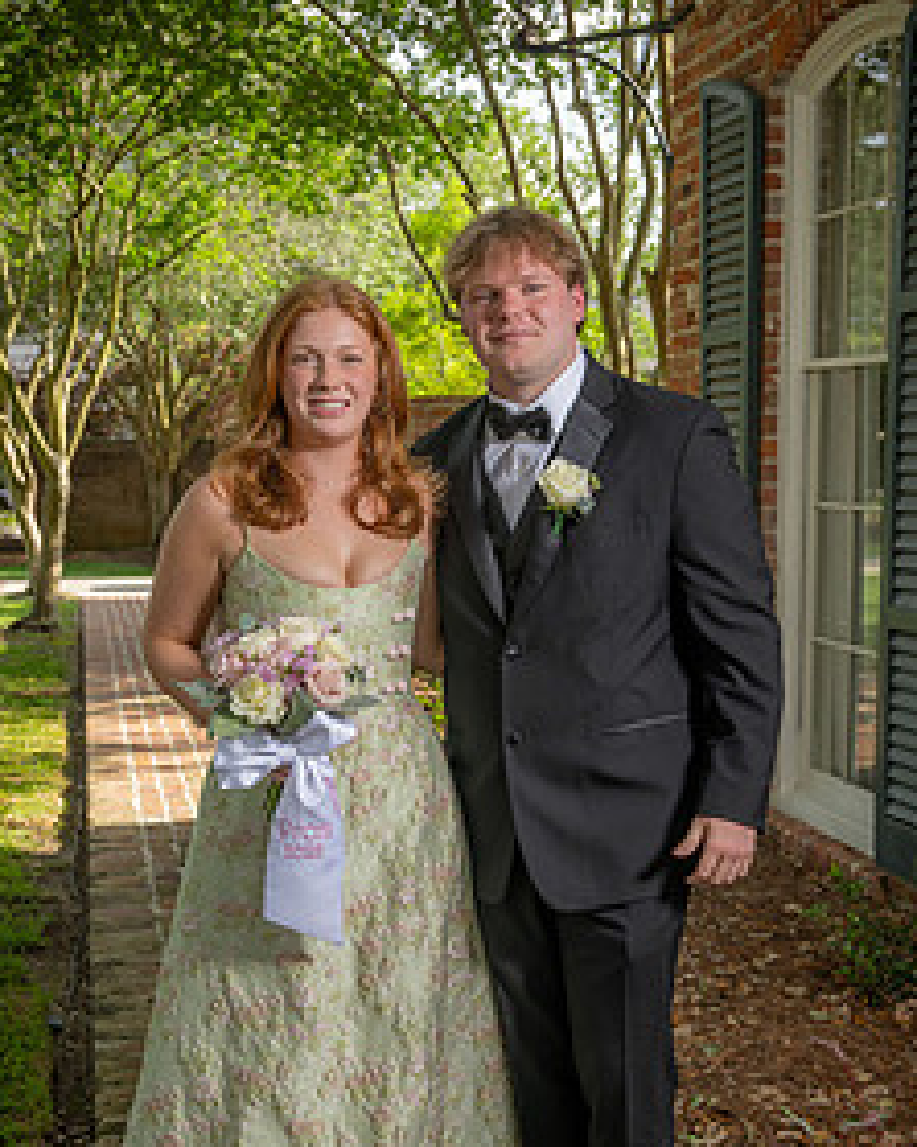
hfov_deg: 28.6
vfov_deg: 35.0
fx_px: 1799
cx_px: 506
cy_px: 781
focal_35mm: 53
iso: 100
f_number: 5.6
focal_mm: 35
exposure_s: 1/160
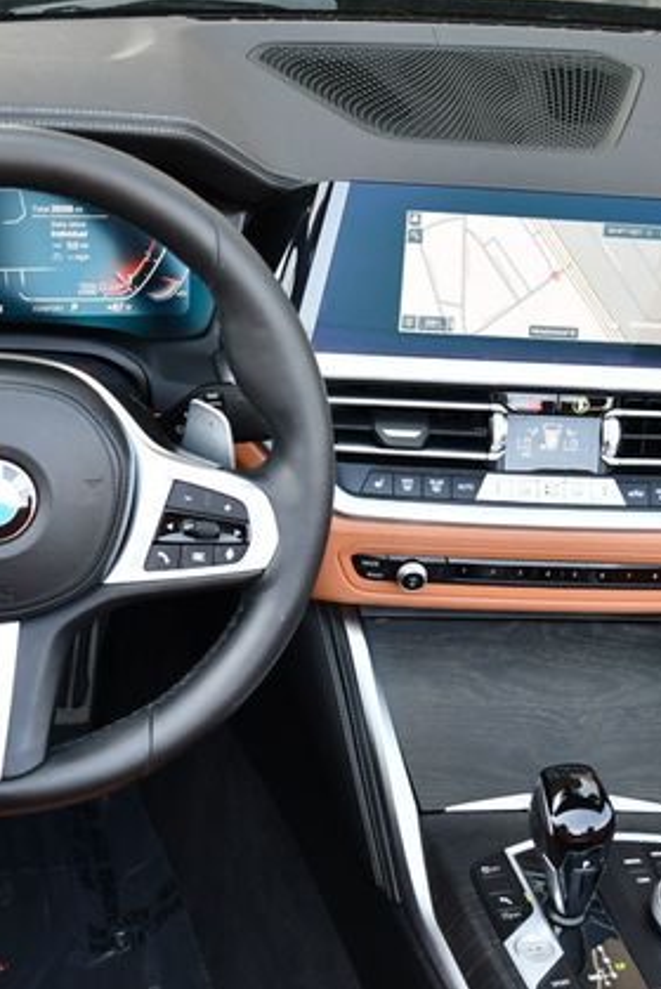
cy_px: 493
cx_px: 224
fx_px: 1512
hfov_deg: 24.5
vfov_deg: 36.2
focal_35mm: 55
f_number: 3.5
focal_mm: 18
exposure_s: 1/250
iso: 720
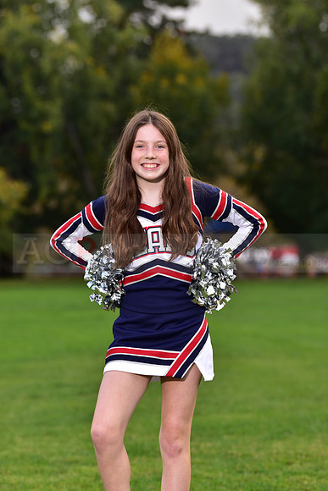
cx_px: 164
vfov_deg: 15.8
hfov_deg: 10.6
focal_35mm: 130
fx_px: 1775
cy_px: 246
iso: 160
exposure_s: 1/250
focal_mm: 130
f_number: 4.5
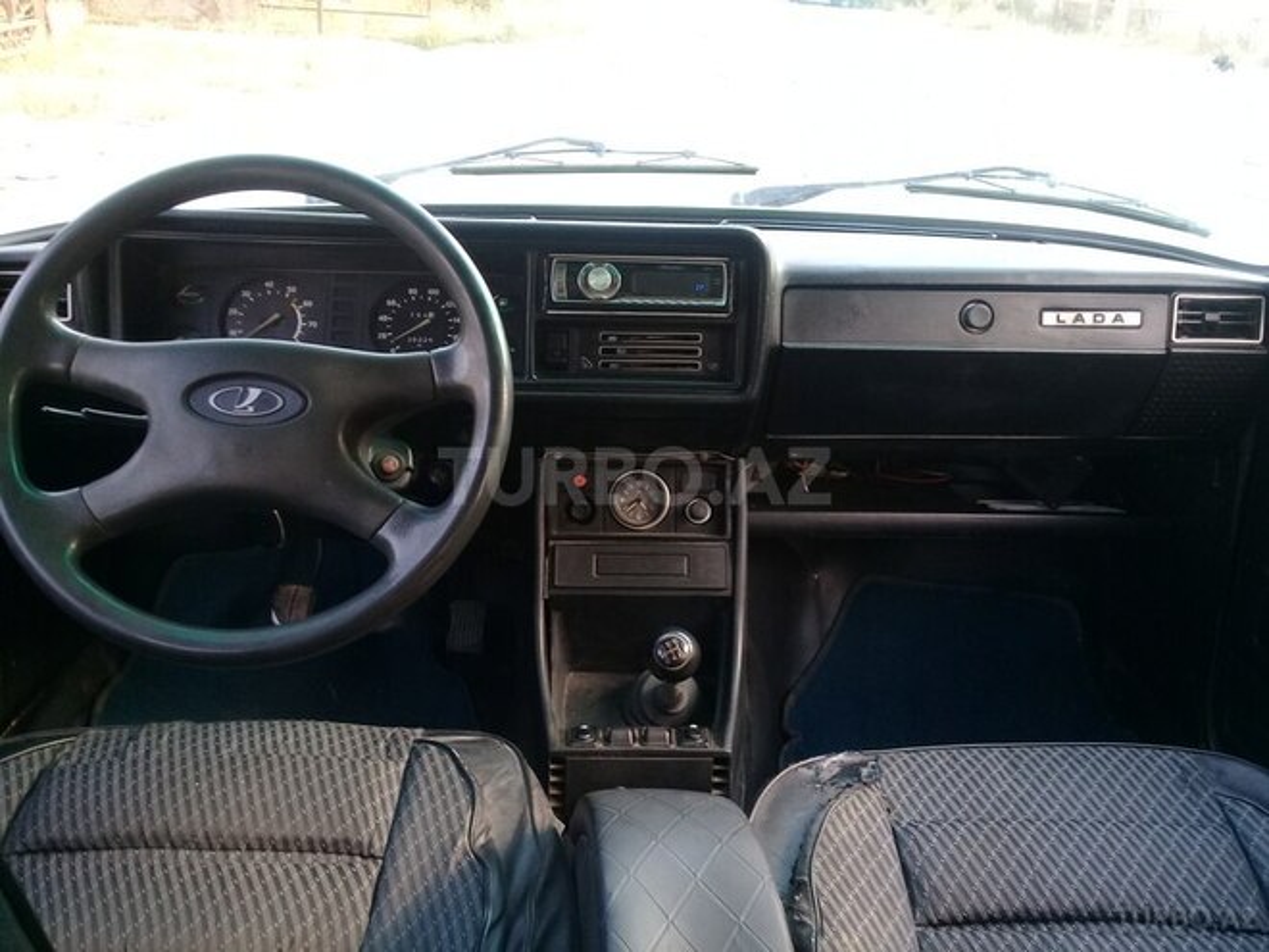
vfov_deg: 45.4
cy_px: 476
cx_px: 634
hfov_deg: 58.4
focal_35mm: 31
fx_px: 1136
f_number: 2.2
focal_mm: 3.3
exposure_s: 1/33
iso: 50
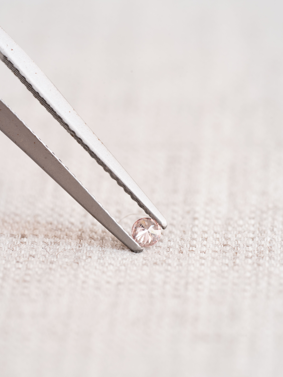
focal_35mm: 98
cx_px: 142
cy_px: 208
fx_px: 1068
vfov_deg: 20.0
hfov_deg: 15.1
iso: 100
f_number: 8
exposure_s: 1/6
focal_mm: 90
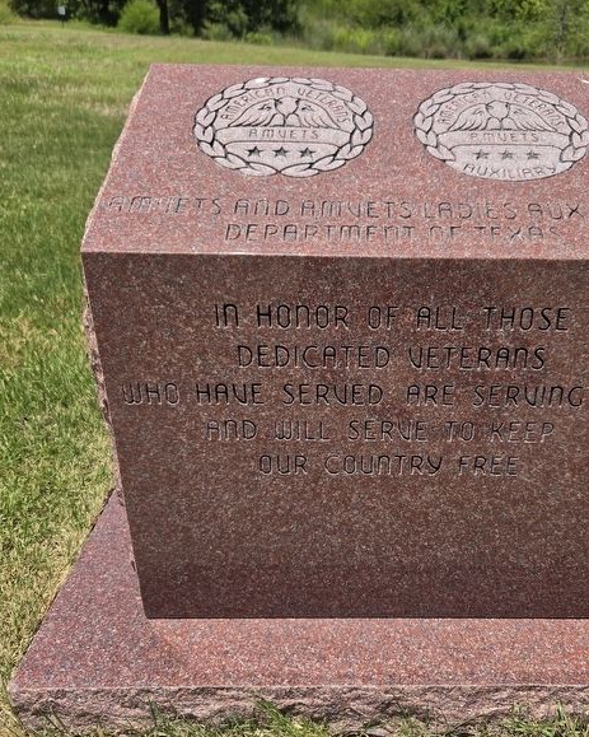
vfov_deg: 57.2
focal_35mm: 31
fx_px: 676
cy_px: 374
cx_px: 373
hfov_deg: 46.6
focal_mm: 5.4
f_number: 1.8
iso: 80
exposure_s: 1/4459
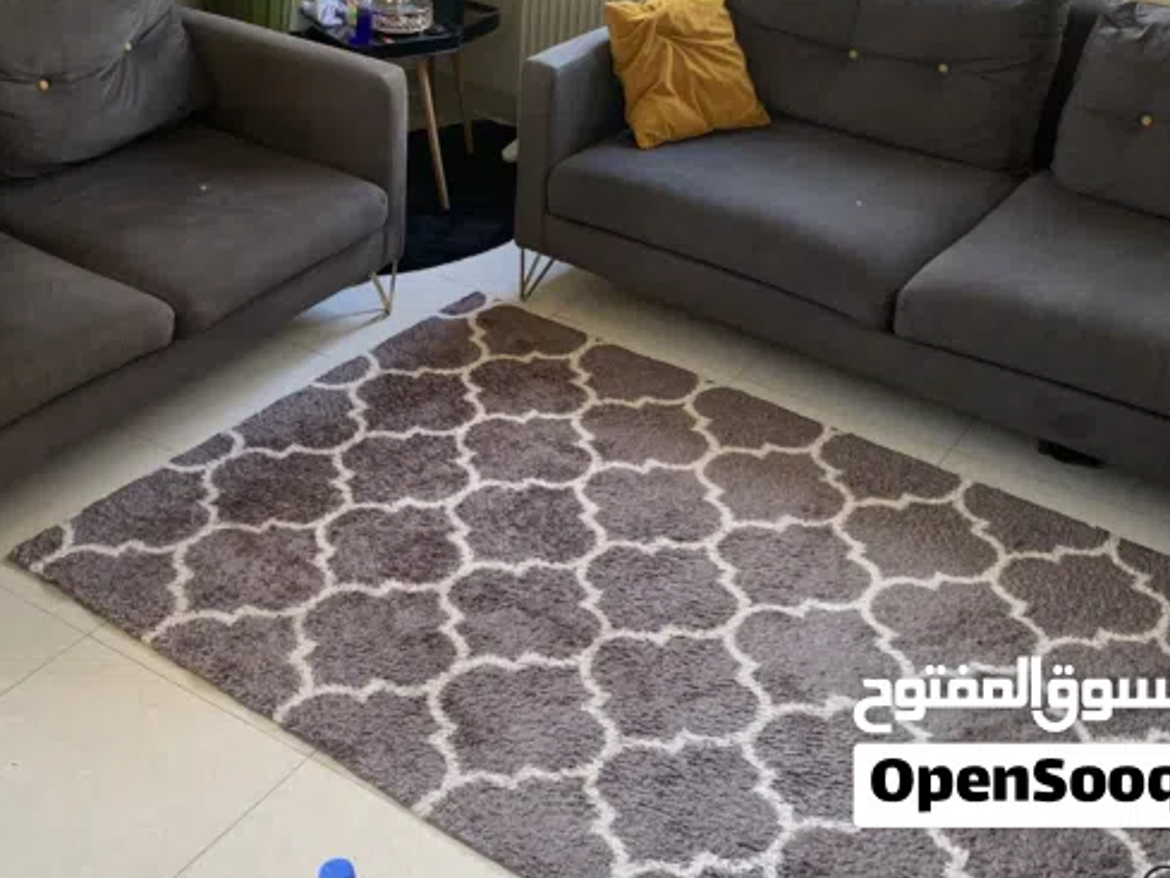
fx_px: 1149
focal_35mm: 34
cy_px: 311
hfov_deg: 53.7
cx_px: 493
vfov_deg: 41.4
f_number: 1.8
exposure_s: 1/60
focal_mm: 4.25
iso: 100
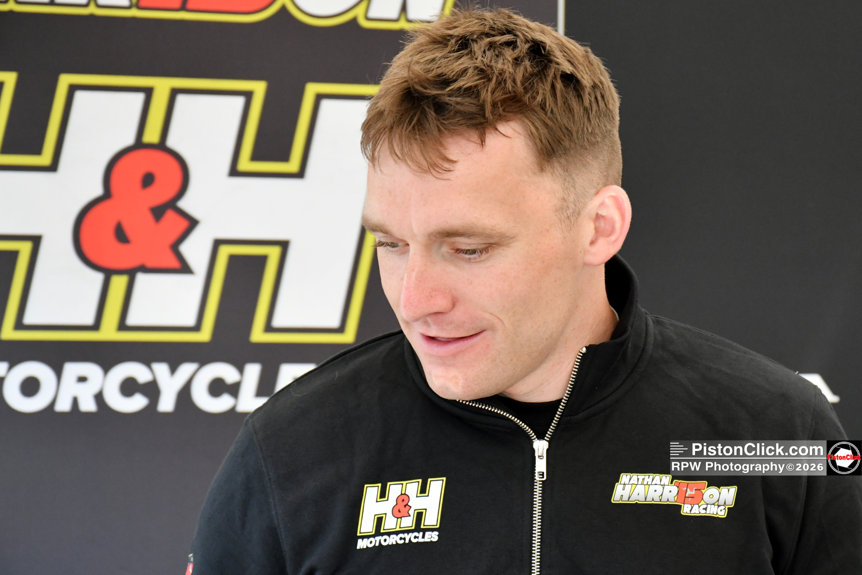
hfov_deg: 18.2
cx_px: 431
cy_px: 288
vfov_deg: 12.2
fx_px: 2693
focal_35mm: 112
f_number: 6.3
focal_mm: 75
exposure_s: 1/500
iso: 1600
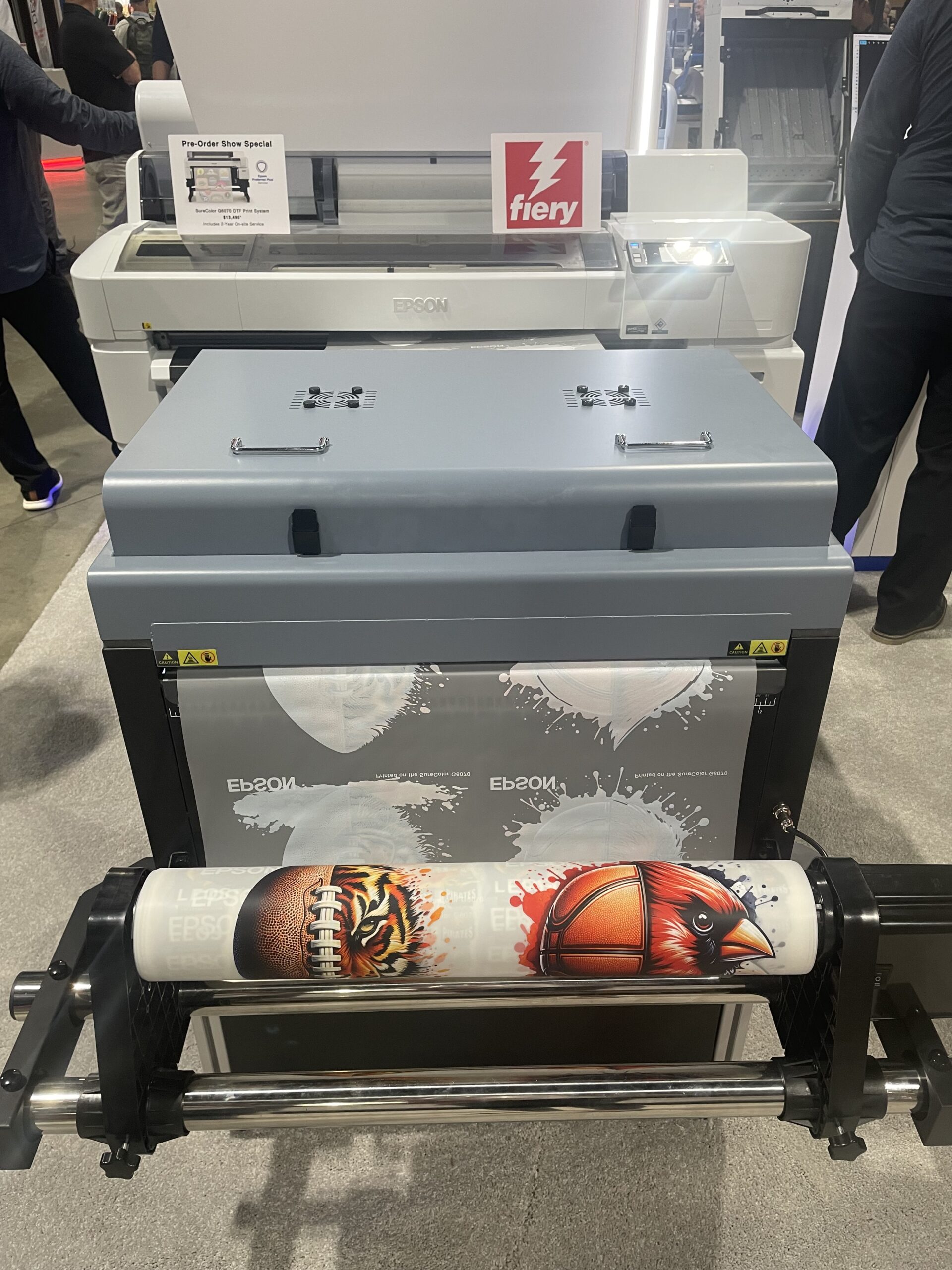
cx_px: 476
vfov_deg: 67.3
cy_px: 635
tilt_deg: -31.6
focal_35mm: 26
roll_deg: -1.1
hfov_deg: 53.1
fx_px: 953
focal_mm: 4.2
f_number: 1.6
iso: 80
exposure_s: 1/60
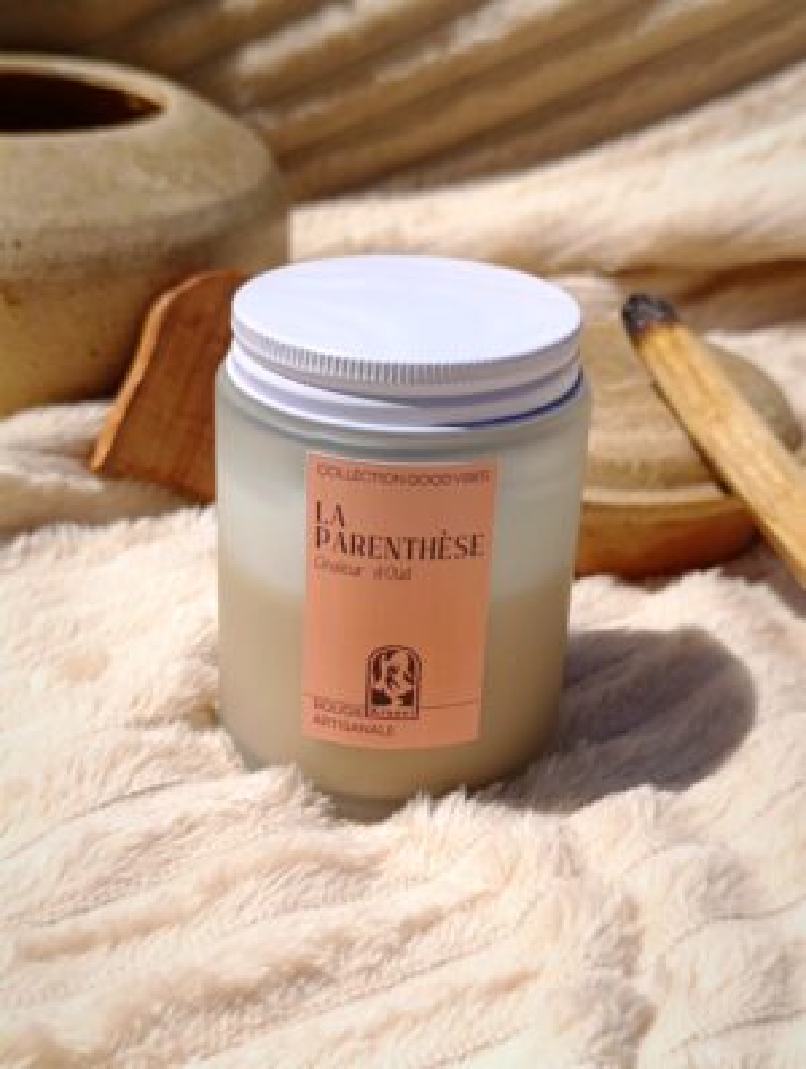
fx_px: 712
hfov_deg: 59.0
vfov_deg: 73.8
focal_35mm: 23
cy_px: 534
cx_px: 403
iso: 50
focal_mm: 6.14
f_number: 1.6
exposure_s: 1/1129
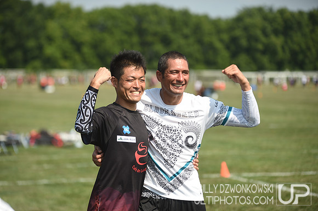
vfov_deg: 9.8
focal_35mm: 140
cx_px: 159
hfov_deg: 14.7
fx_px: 1235
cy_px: 106
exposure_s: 1/1600
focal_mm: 140
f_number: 2.8
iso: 100
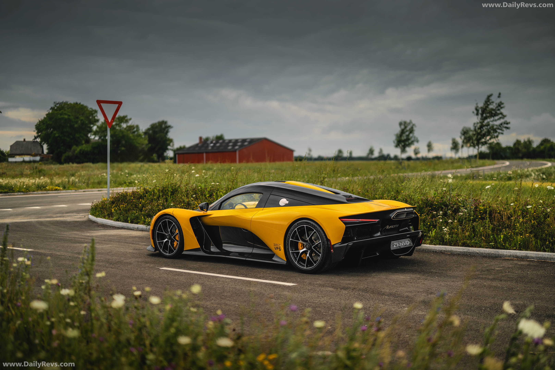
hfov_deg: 39.6
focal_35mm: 50
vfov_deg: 27.0
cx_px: 278
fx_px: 771
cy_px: 185
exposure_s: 1/1000
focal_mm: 50
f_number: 1.2
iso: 32
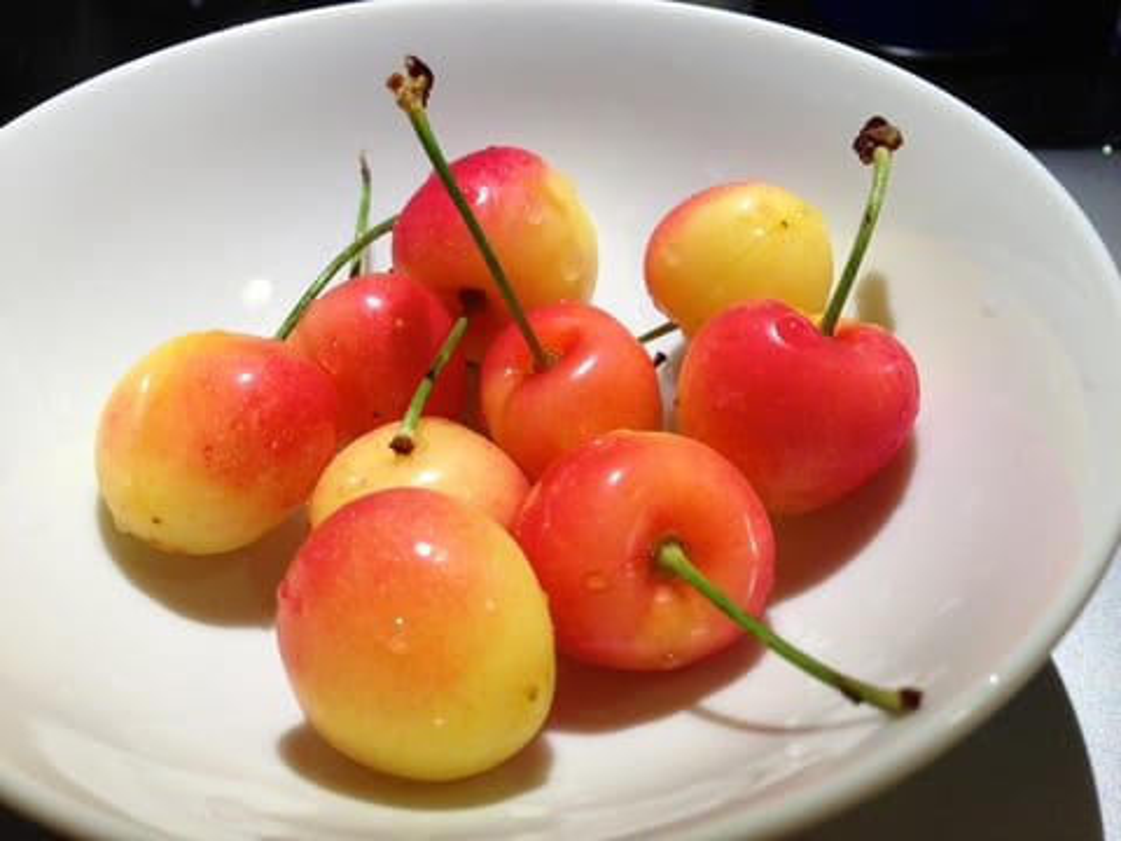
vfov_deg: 42.9
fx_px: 1069
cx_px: 560
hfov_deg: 55.4
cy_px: 420
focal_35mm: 33
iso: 50
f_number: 2.4
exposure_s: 1/30
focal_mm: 4.13
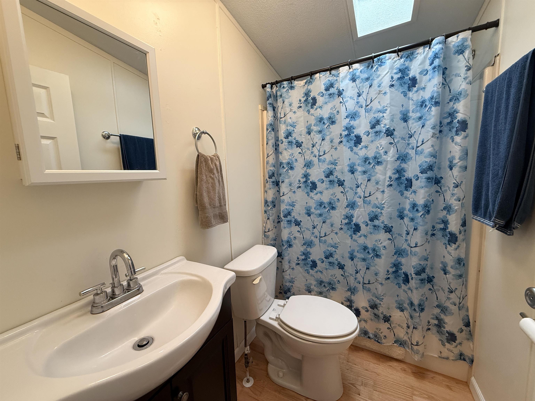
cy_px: 200
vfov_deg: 85.7
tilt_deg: -6.7
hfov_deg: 102.1
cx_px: 268
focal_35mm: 14
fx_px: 216
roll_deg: +1.3
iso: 200
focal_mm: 2.22
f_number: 2.2
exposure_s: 1/120
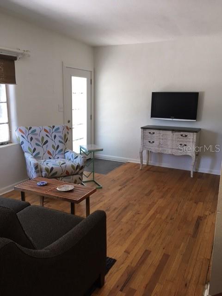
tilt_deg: -13.5
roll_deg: -0.5
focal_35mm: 29
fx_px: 248
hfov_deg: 48.2
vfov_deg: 61.7
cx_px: 111
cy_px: 148
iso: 32
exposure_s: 1/30
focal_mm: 4.15
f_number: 2.2
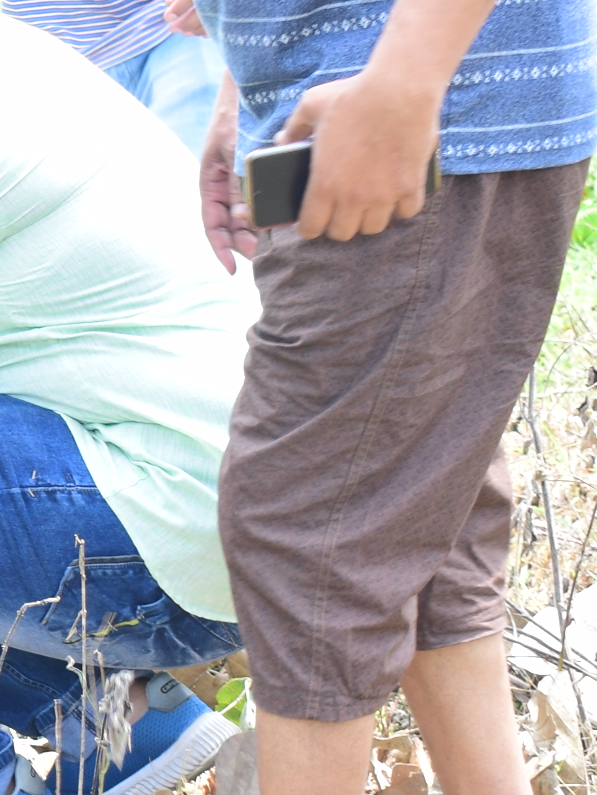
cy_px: 316
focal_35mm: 188
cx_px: -487
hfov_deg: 7.7
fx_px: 4322
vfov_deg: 10.5
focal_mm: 32
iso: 100
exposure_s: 1/80
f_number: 4.5
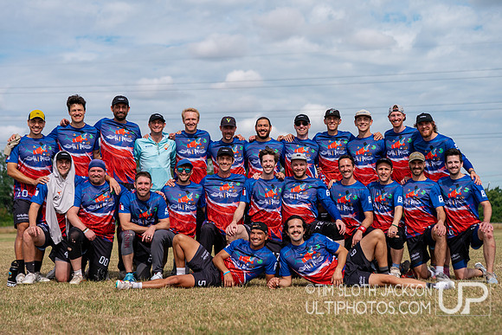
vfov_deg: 17.9
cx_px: 243
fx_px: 1065
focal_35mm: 76
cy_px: 155
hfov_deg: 26.5
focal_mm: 71
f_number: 2.8
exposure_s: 1/3200
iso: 200
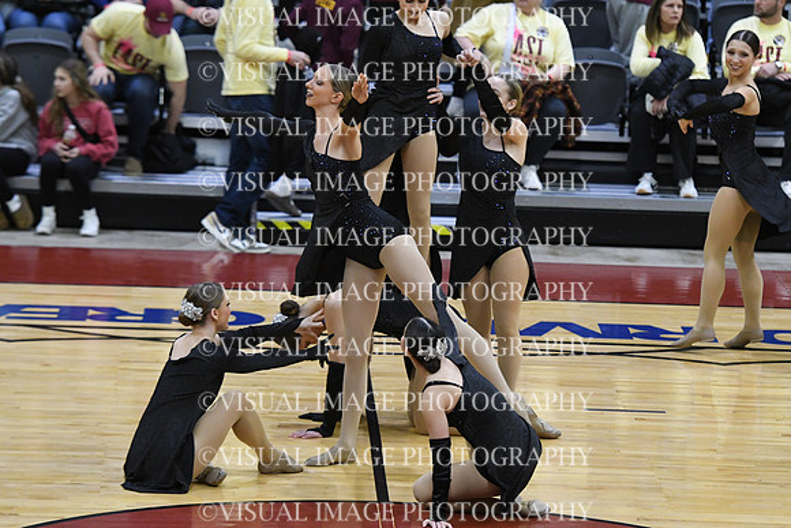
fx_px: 4615
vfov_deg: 6.5
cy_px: 264
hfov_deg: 9.8
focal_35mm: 210
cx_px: 396
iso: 4000
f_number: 3.5
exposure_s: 1/400
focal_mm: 140
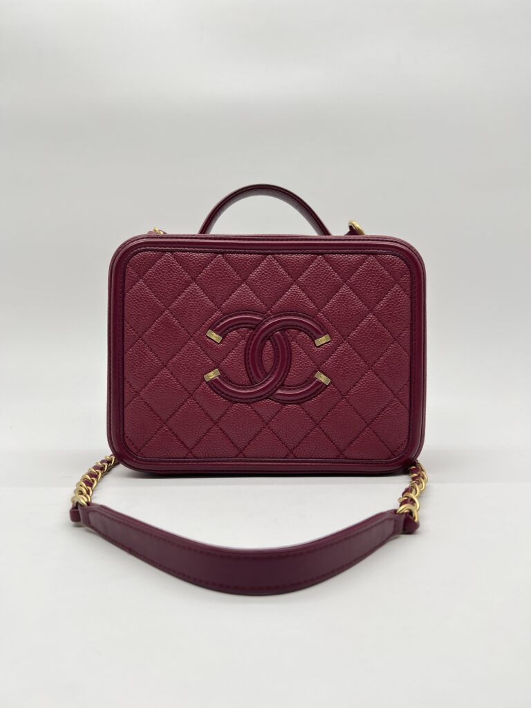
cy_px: 354
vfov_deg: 67.3
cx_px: 266
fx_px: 532
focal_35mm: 26
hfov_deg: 53.1
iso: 40
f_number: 1.5
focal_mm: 5.7
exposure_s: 1/188
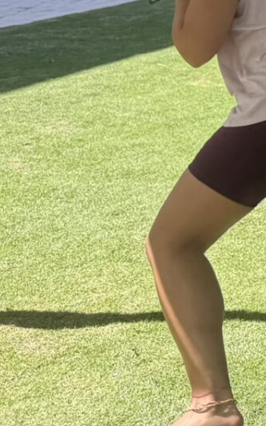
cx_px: 762
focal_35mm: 92
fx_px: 1067
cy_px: -33
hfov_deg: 10.6
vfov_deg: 21.5
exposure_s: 1/622
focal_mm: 6.76
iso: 80
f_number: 1.78
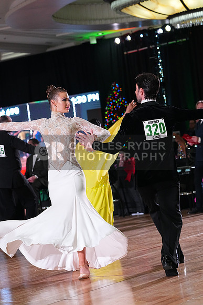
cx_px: 102
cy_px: 152
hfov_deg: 13.0
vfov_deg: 19.5
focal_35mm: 105
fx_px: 888
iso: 6400
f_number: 5
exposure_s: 1/400
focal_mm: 105
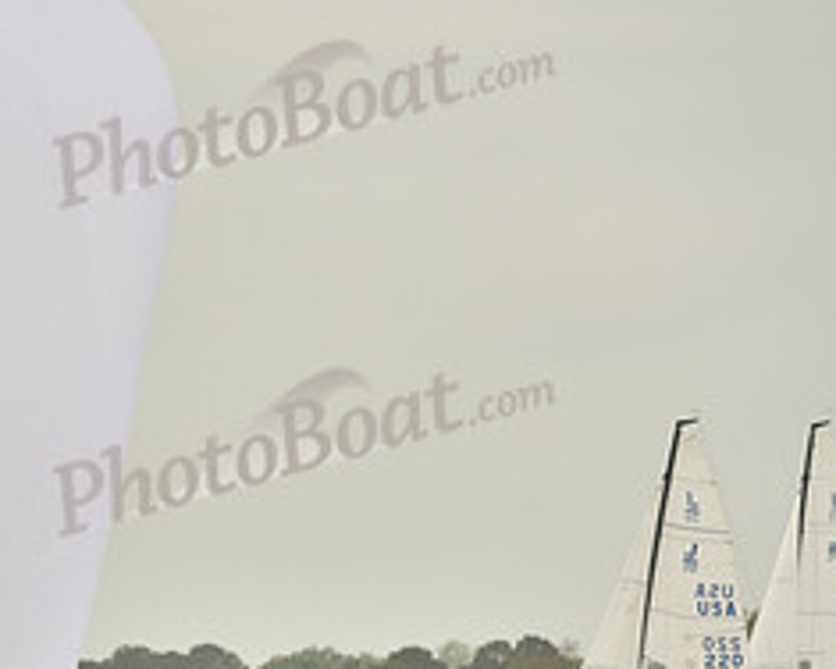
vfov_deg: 2.2
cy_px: 678
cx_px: -128
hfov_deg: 2.7
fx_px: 17740
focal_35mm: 717
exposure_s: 1/1000
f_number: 8
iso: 320
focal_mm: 310
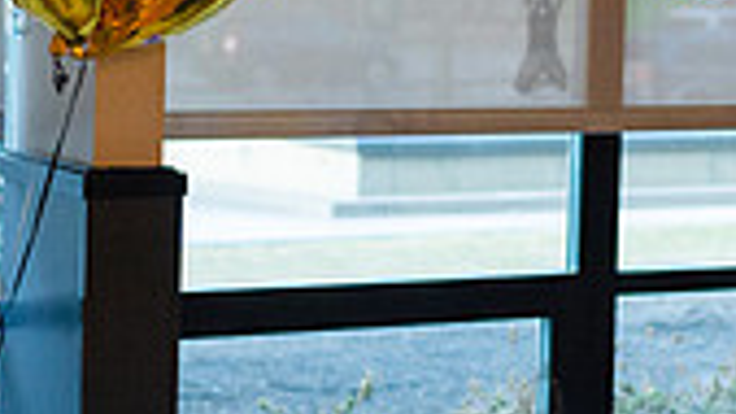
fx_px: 2459
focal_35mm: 126
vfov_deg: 9.6
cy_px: 15
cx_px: 540
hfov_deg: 16.9
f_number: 2.8
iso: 4000
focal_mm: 35
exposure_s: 1/1250
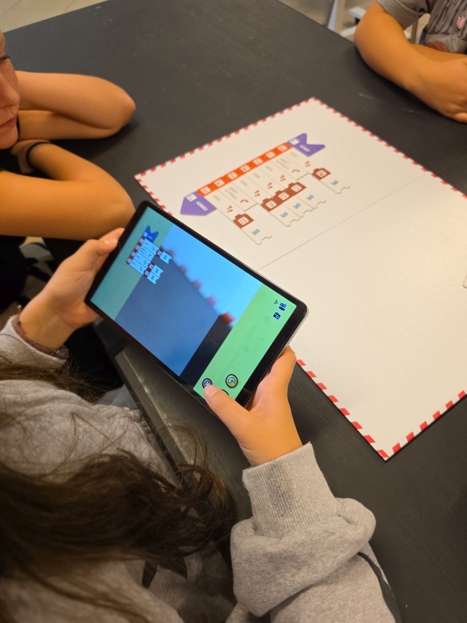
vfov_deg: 73.9
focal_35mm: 23
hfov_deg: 58.9
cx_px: 234
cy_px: 312
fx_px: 414
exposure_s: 1/100
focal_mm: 6.5
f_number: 1.4
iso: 125
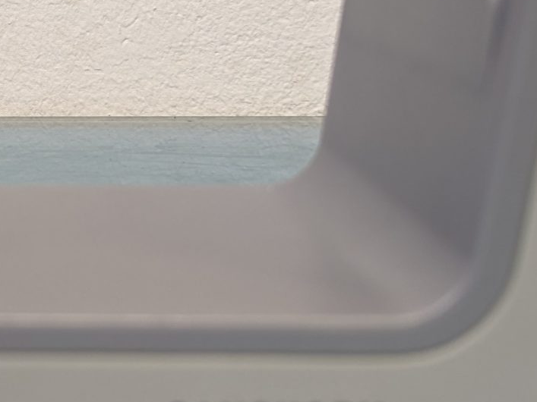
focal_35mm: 87
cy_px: 101
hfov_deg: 21.4
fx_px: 1349
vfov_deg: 16.9
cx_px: -42
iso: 97
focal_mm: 6.81
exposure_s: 1/23.8
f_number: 1.85
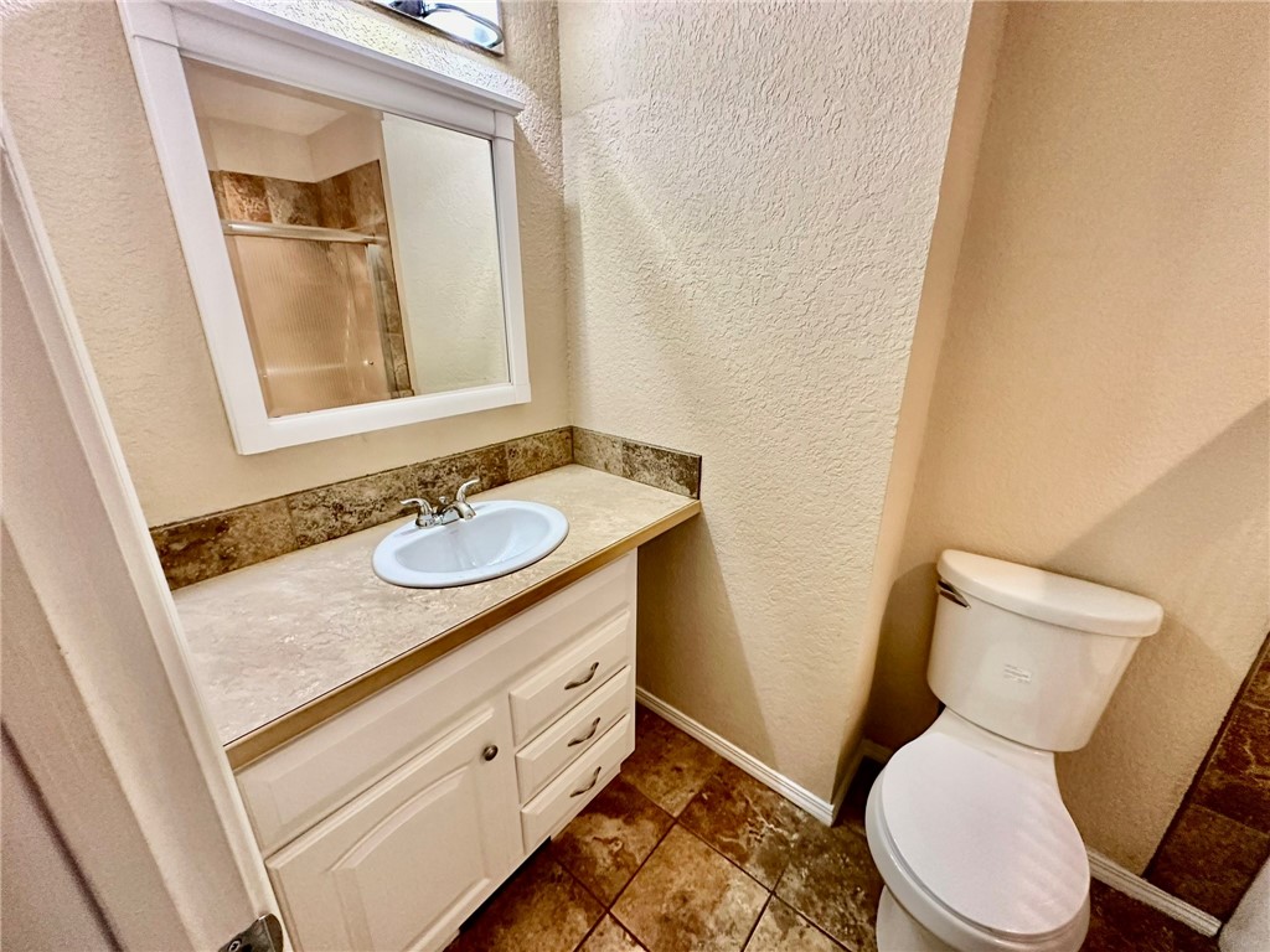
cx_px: 635
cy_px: 476
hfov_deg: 102.1
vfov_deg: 85.7
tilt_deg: -18.7
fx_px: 514
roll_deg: -0.2
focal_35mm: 14
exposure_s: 1/60
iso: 500
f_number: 2.2
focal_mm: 2.22
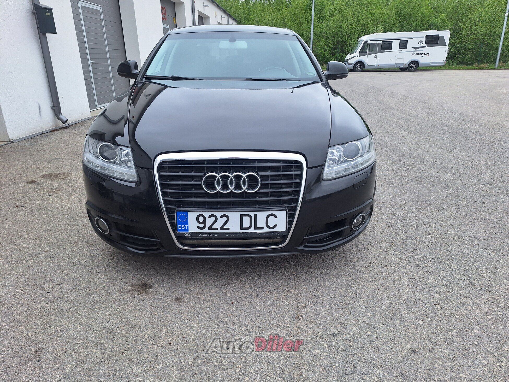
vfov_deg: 58.9
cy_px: 191
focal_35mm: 23
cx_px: 254
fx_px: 338
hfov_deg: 73.9
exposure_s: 1/672
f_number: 1.8
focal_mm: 5.54
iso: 40
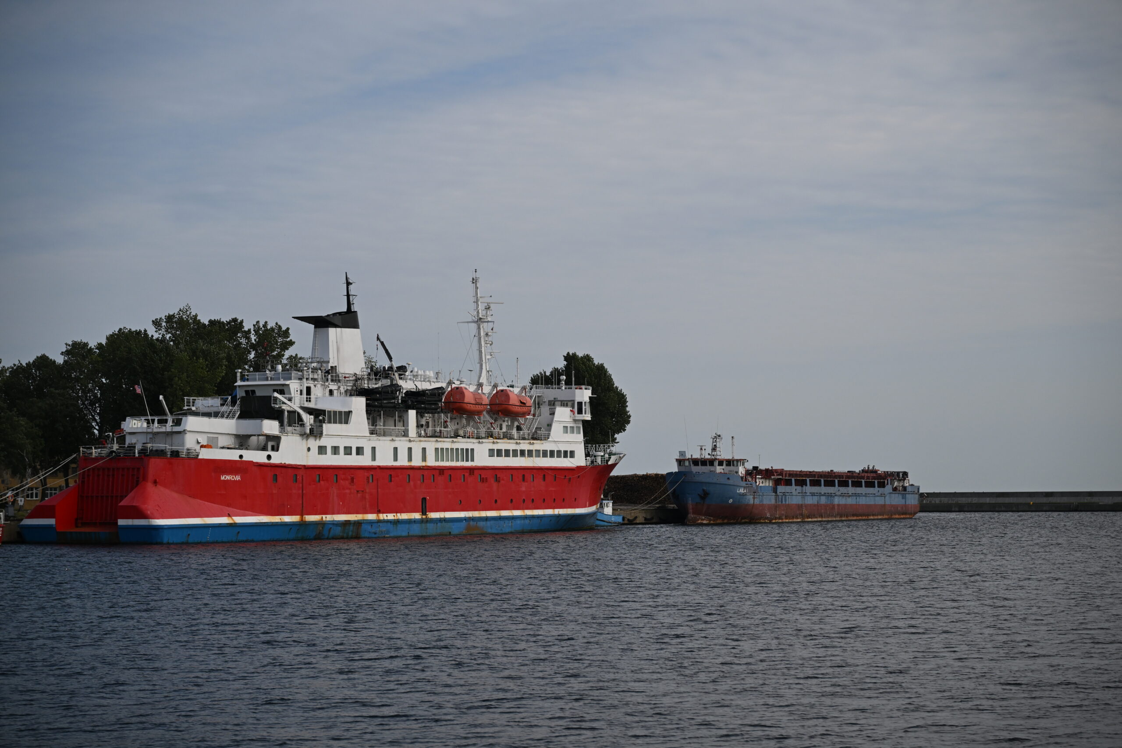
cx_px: 561
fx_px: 2400
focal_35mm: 77
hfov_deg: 26.3
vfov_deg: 17.7
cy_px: 374
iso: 400
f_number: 4
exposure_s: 1/6400
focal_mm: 77
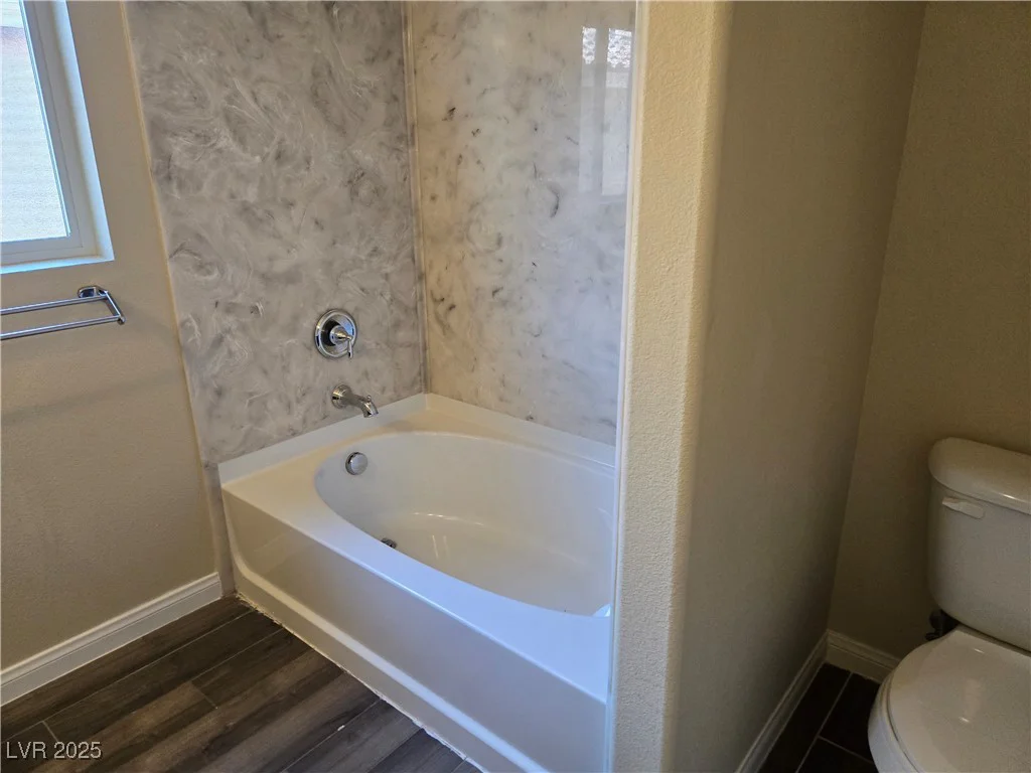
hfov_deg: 73.9
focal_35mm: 23
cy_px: 386
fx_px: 685
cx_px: 516
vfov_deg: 58.9
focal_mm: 5.4
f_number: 1.8
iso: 500
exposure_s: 1/120
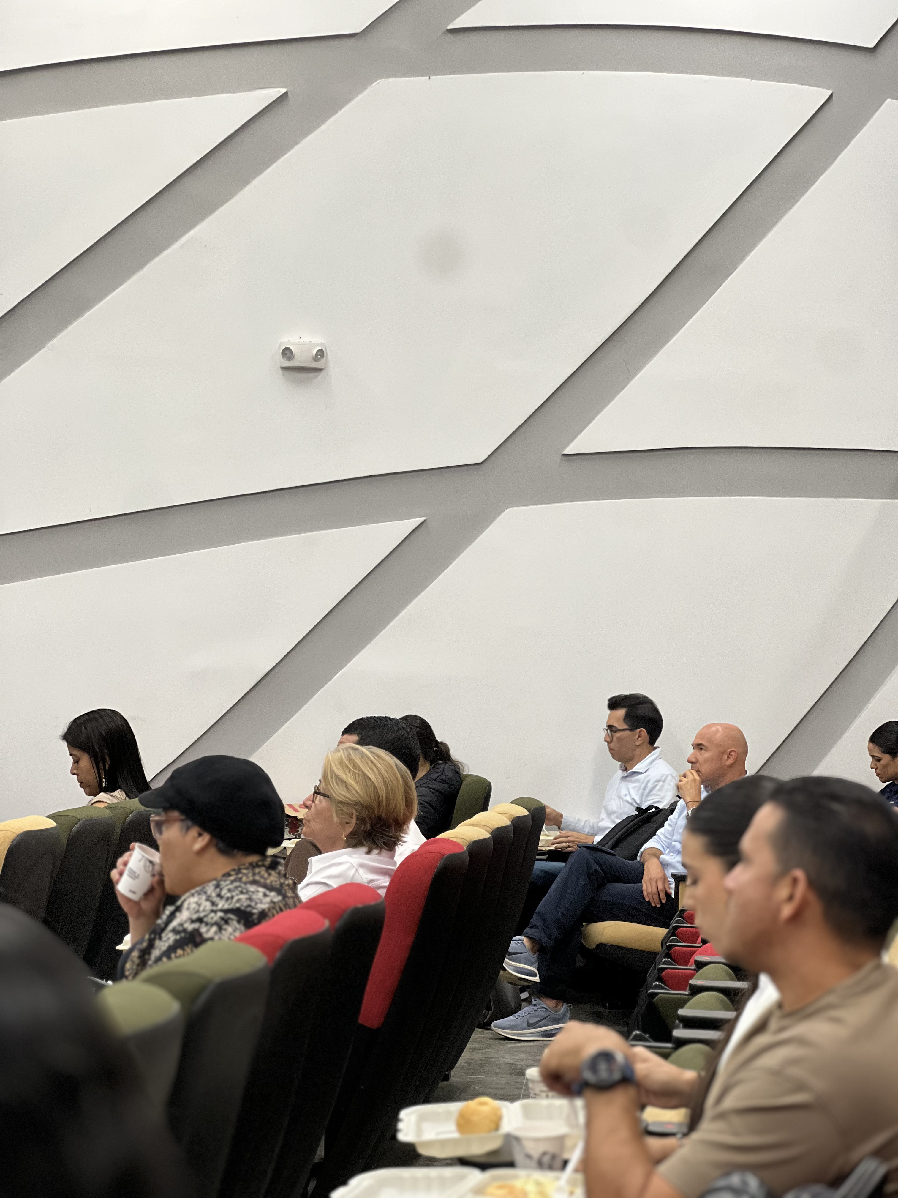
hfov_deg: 19.1
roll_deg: -1.2
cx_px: 449
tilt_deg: +3.1
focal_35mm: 77
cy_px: 599
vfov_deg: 25.3
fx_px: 2663
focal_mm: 9
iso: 125
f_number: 2.8
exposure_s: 1/60
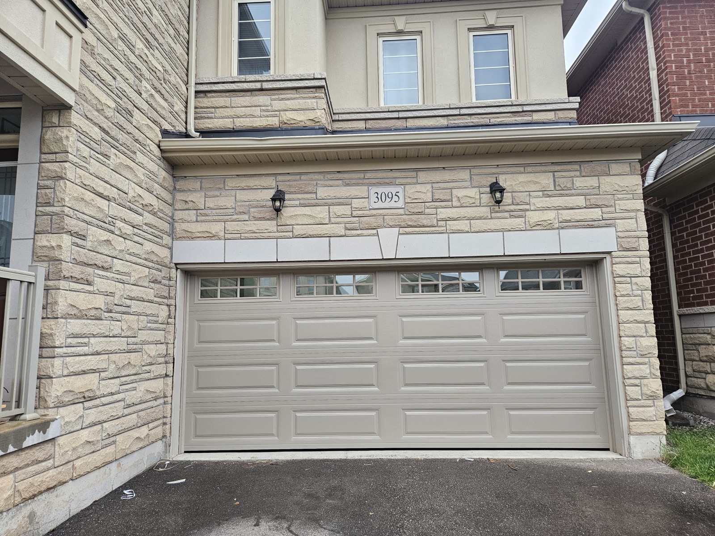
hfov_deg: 73.9
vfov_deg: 58.9
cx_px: 358
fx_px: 475
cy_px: 268
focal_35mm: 23
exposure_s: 1/207
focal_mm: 5.4
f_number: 1.8
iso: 125
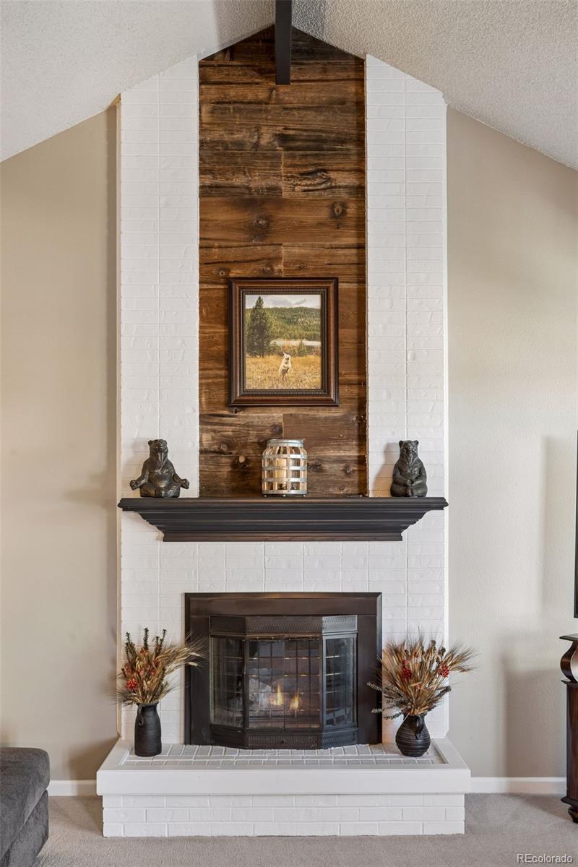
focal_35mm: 34
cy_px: 434
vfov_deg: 55.8
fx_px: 819
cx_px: 289
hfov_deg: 38.9
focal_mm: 34
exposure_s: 1/4
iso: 400
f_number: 9
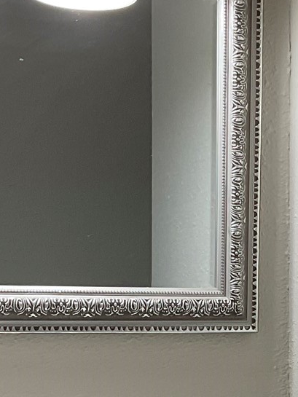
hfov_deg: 13.4
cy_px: 414
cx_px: 310
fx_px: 1251
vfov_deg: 17.5
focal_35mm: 109
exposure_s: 1/120
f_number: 1.8
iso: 64
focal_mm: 3
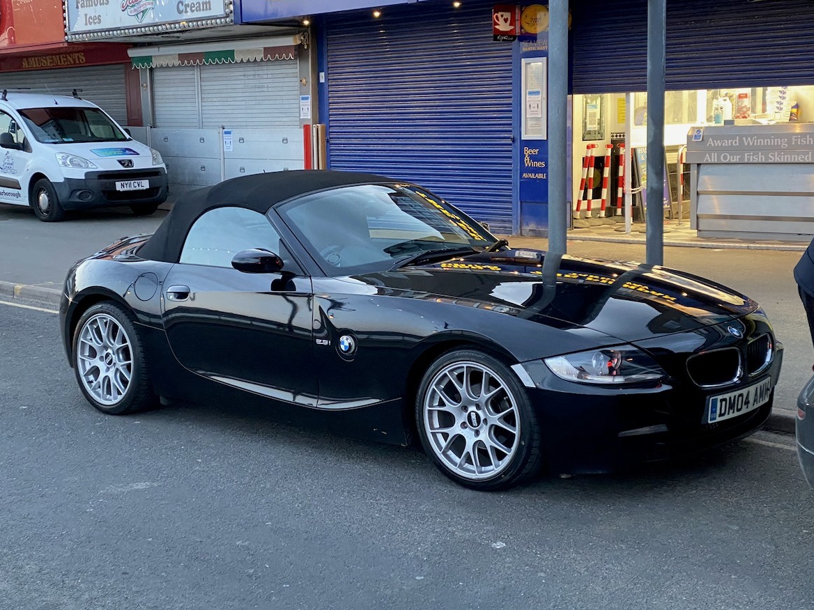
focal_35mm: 57
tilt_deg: -8.0
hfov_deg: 33.8
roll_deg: +0.6
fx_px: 1340
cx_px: 403
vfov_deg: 25.7
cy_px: 308
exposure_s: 1/50
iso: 400
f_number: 2
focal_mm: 6
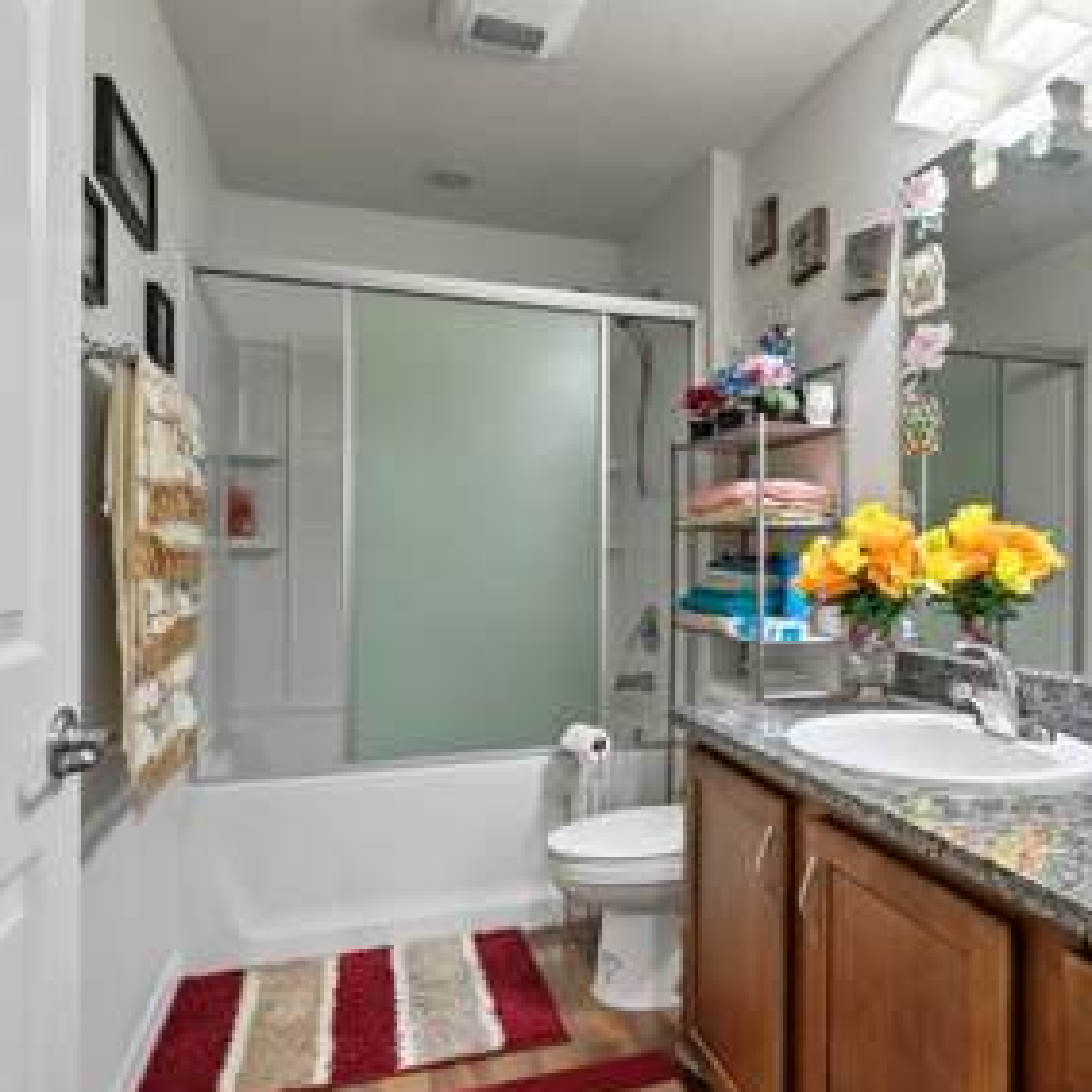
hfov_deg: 66.8
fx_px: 821
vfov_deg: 67.2
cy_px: 577
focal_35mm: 23
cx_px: 641
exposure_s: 1/2.5
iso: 400
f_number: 8
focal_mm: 16
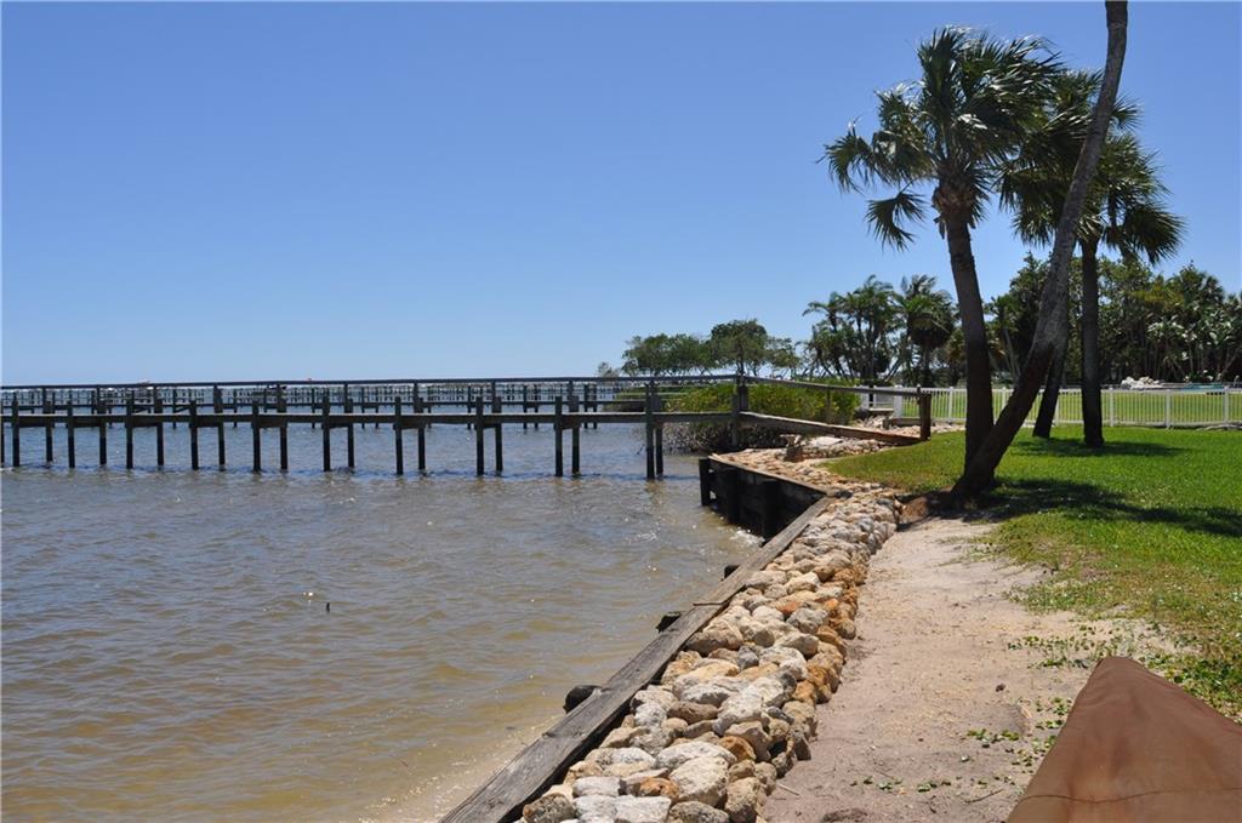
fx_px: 1033
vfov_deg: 43.5
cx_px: 621
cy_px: 412
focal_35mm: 30
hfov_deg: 62.0
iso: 200
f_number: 10
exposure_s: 1/400
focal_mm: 20
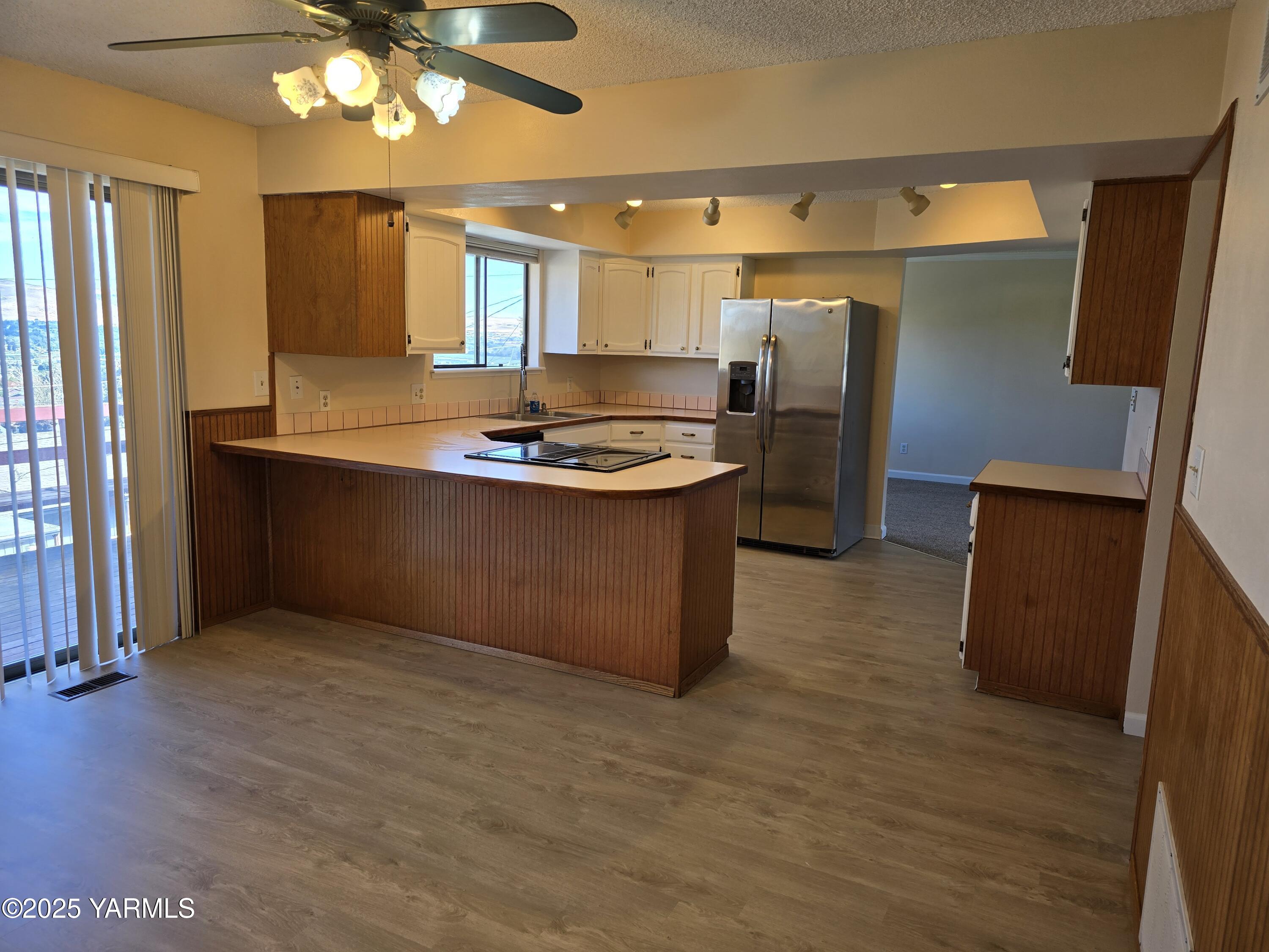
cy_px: 476
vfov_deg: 58.9
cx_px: 634
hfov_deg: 73.9
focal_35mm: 23
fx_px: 843
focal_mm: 6.3
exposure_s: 1/120
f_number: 1.7
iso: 25
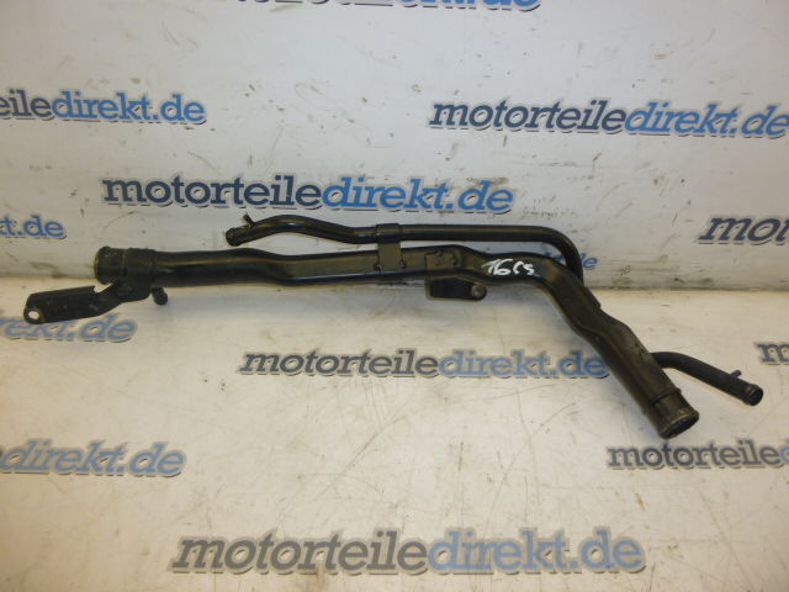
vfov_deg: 54.9
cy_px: 296
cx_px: 394
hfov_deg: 69.4
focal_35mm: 25
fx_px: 570
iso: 100
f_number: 3.1
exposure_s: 1/60
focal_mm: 4.5
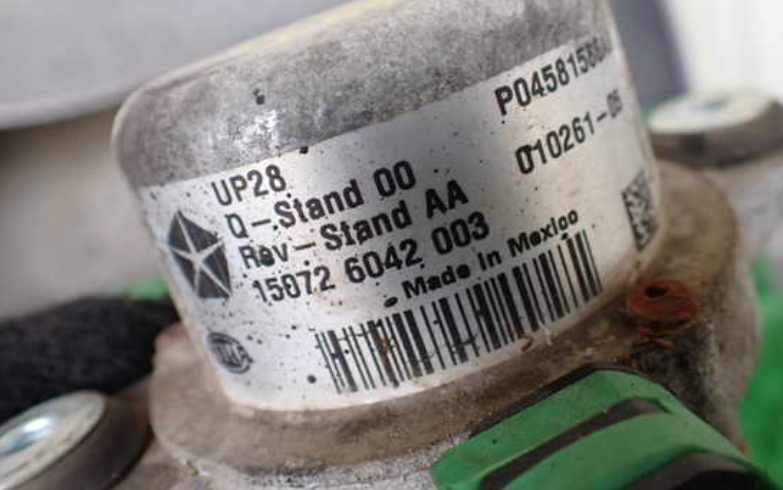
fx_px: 747
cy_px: 205
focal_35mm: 35
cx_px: 405
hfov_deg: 55.3
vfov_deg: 36.2
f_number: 2.3
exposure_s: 1/125
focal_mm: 5.4
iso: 250
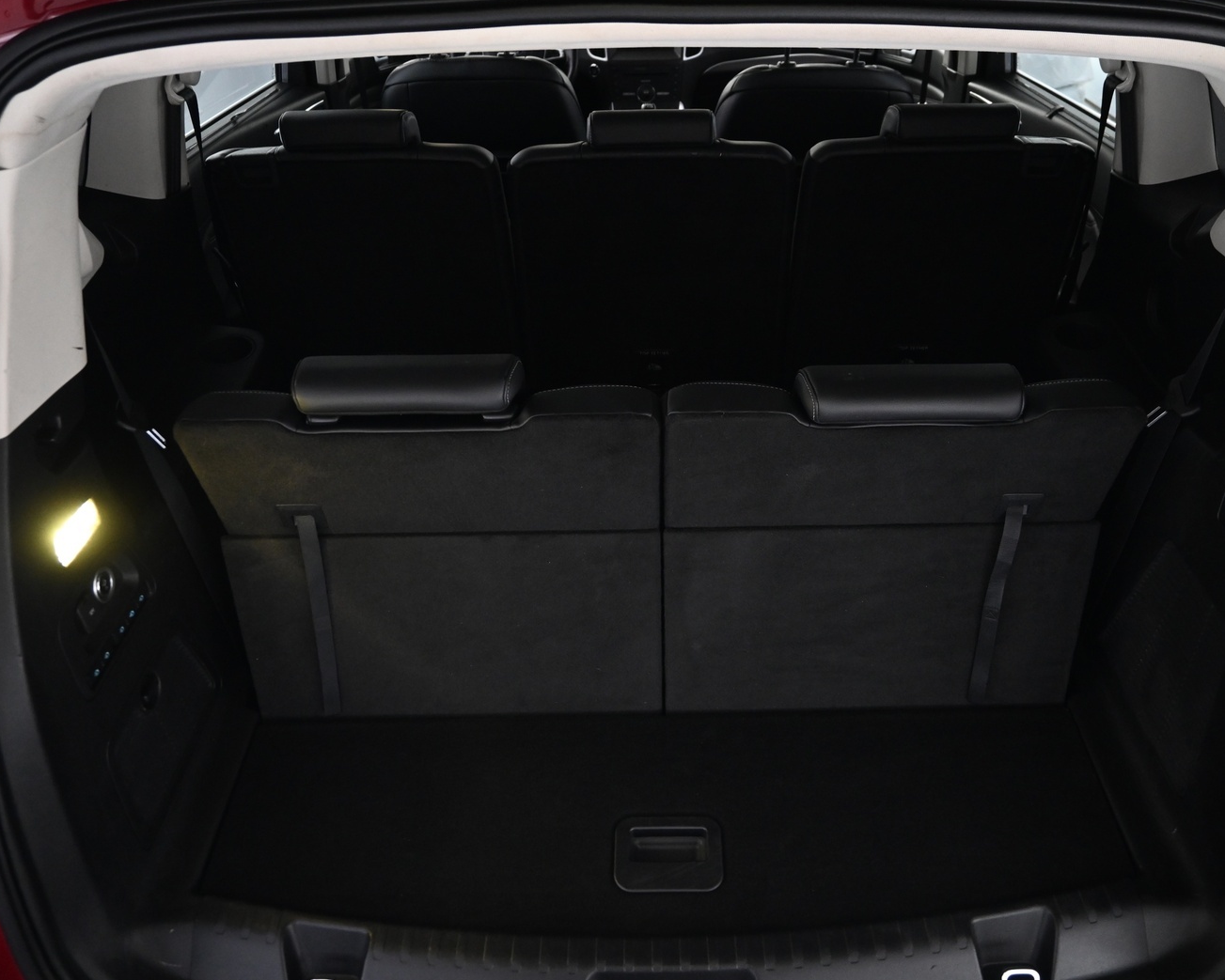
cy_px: 494
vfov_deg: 51.5
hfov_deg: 62.1
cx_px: 660
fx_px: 1015
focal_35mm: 28
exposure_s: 1/15
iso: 1600
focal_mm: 16
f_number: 3.5
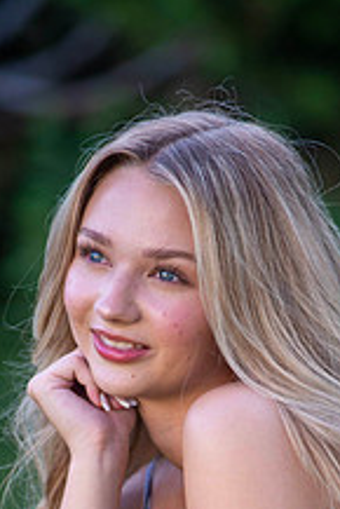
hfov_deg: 3.3
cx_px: 183
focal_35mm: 415
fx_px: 5869
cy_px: 509
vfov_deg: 5.0
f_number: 4
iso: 160
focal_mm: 200
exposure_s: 1/200
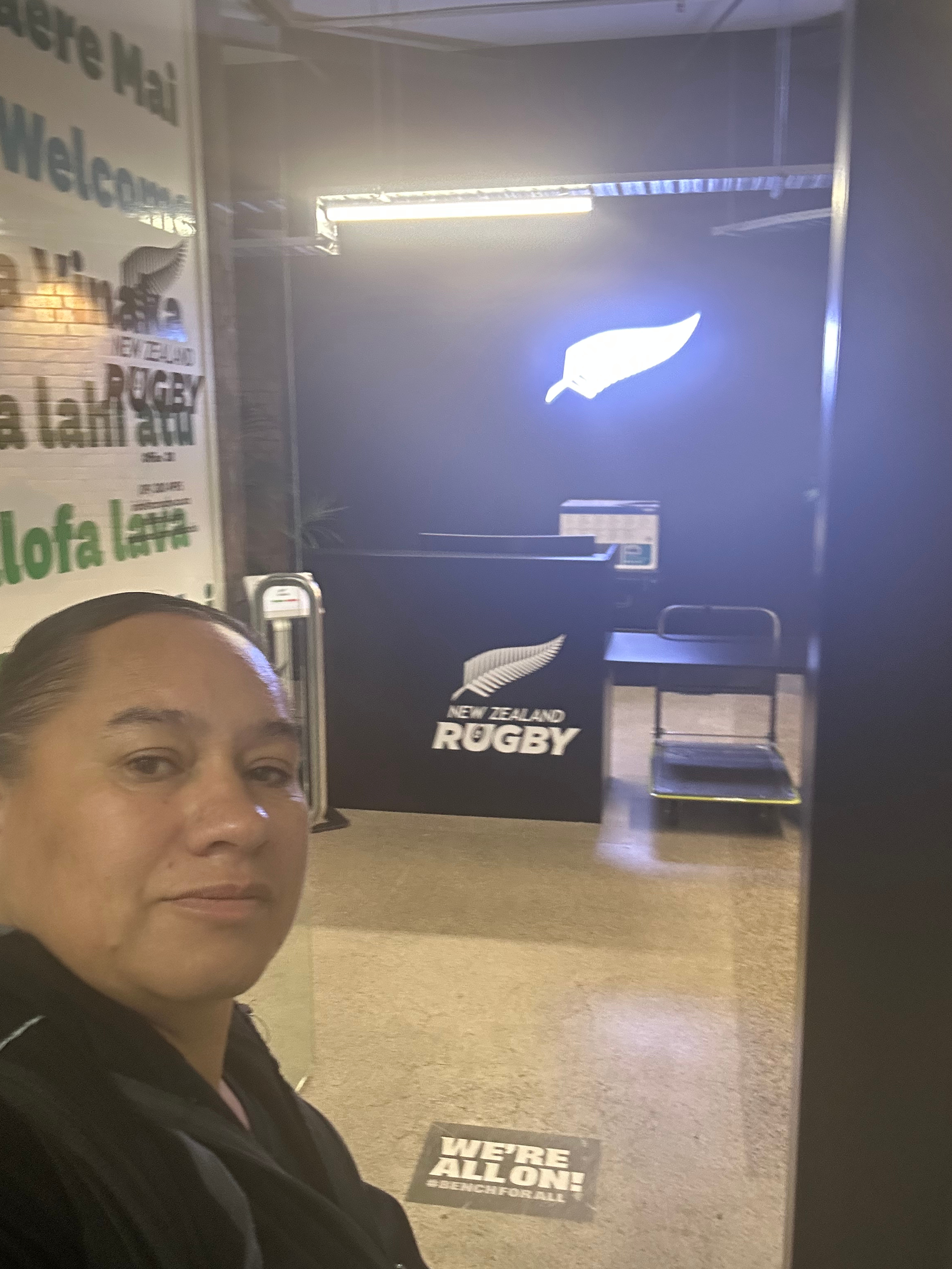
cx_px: 476
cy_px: 634
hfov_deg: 46.8
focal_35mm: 30
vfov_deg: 60.0
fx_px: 1100
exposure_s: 1/33
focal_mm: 2.69
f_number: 1.9
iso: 200
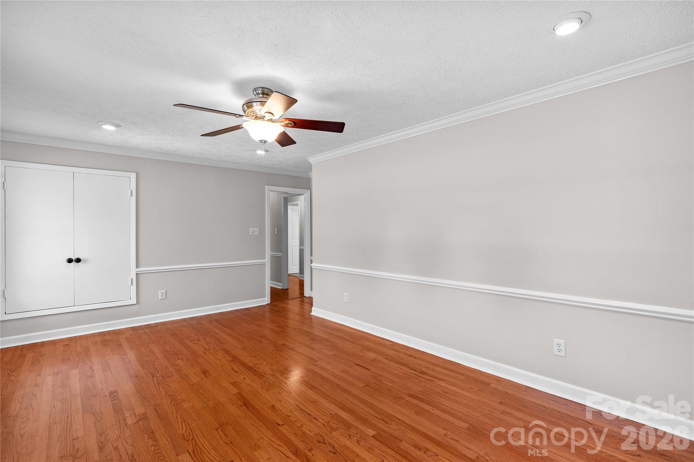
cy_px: 231
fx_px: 308
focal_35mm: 16
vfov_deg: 73.7
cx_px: 347
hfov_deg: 96.7
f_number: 8
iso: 100
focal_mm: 16
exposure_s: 1/2.5
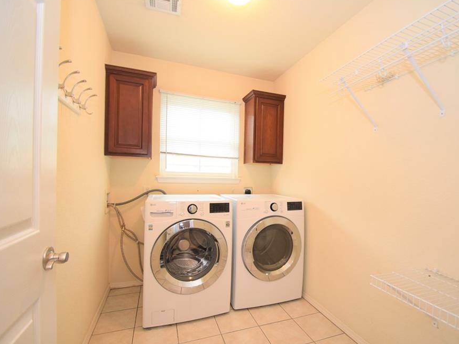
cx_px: 260
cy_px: 173
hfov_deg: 90.5
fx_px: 225
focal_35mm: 17
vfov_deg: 74.7
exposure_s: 1/80
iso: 800
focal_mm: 10
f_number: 4.5
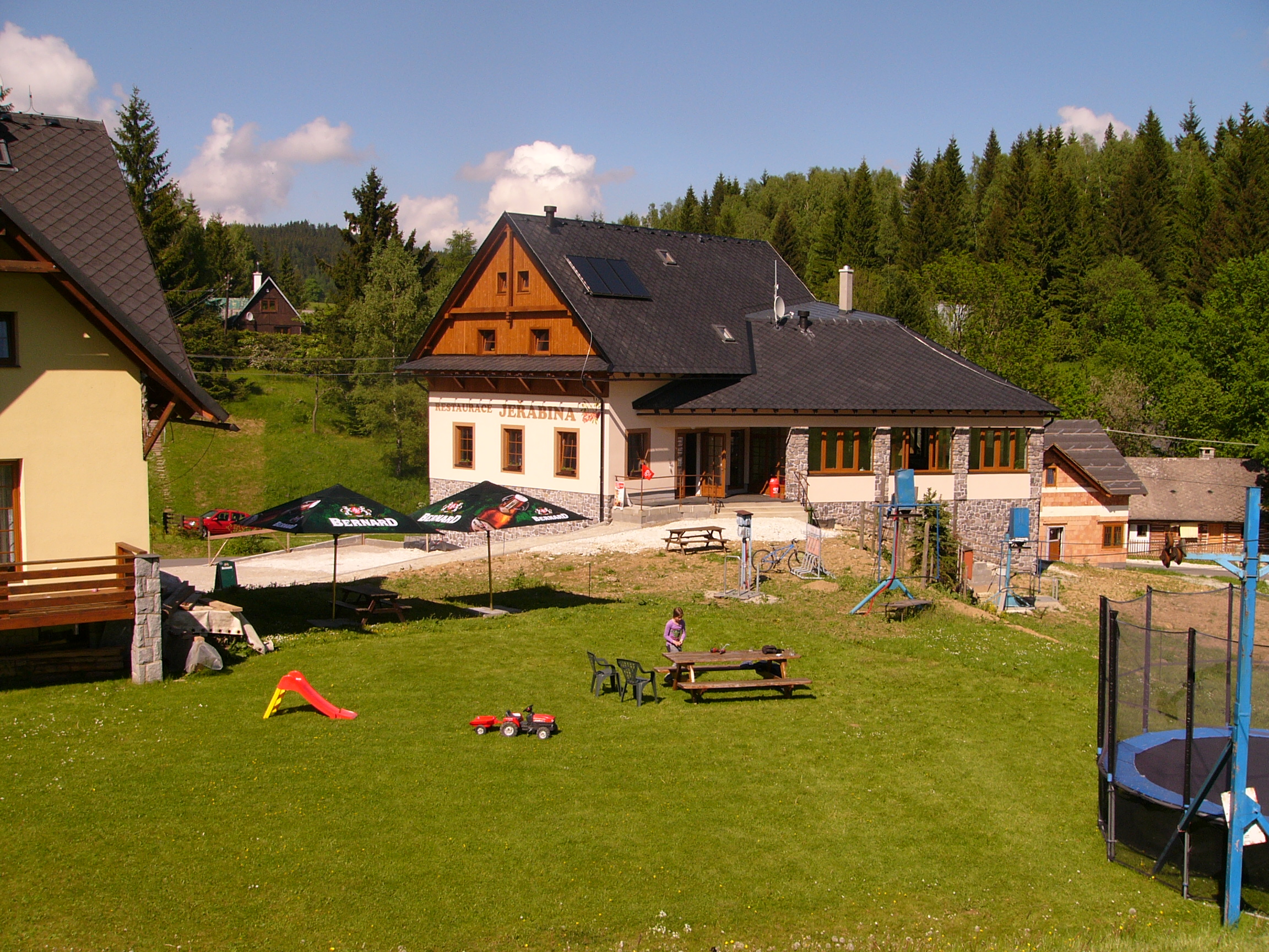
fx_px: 1430
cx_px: 634
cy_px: 476
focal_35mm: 39
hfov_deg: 47.9
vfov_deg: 36.8
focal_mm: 6.6
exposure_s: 1/800
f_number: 4
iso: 50
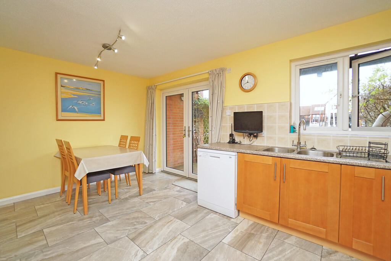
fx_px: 163
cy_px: 130
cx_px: 196
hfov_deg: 100.4
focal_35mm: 15
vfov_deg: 77.3
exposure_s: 1/160
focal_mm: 10
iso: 320
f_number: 4
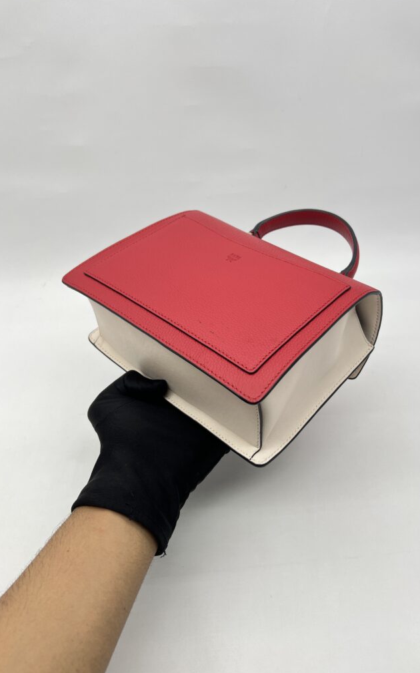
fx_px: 513
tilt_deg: -36.6
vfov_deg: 66.5
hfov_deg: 44.4
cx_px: 243
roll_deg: +2.7
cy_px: 333
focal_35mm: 28
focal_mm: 5.7
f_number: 1.5
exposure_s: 1/108
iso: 32
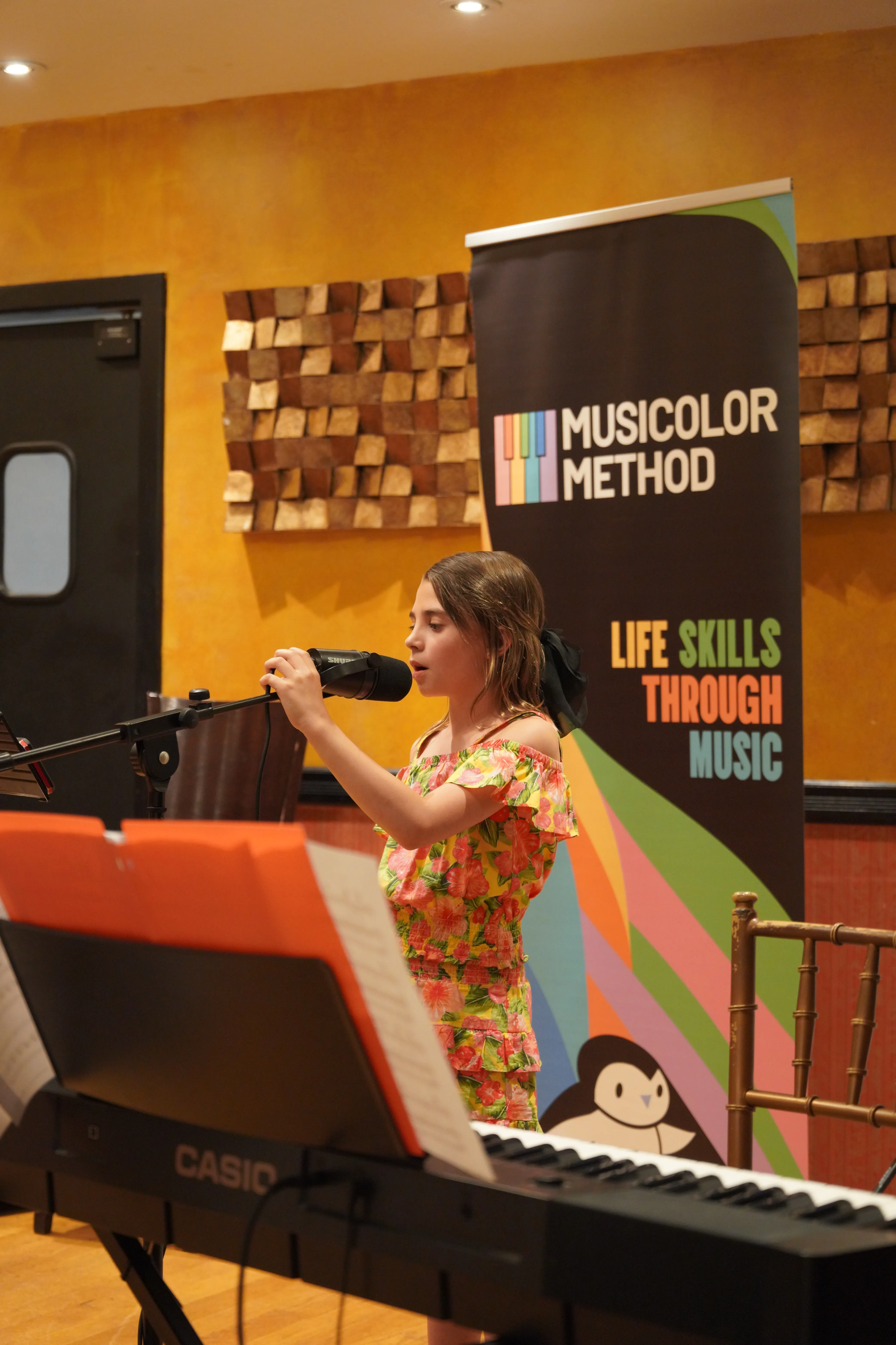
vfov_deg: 28.8
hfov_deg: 19.5
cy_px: 672
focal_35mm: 70
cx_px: 448
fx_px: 2613
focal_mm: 70
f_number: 4
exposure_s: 1/60
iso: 3200
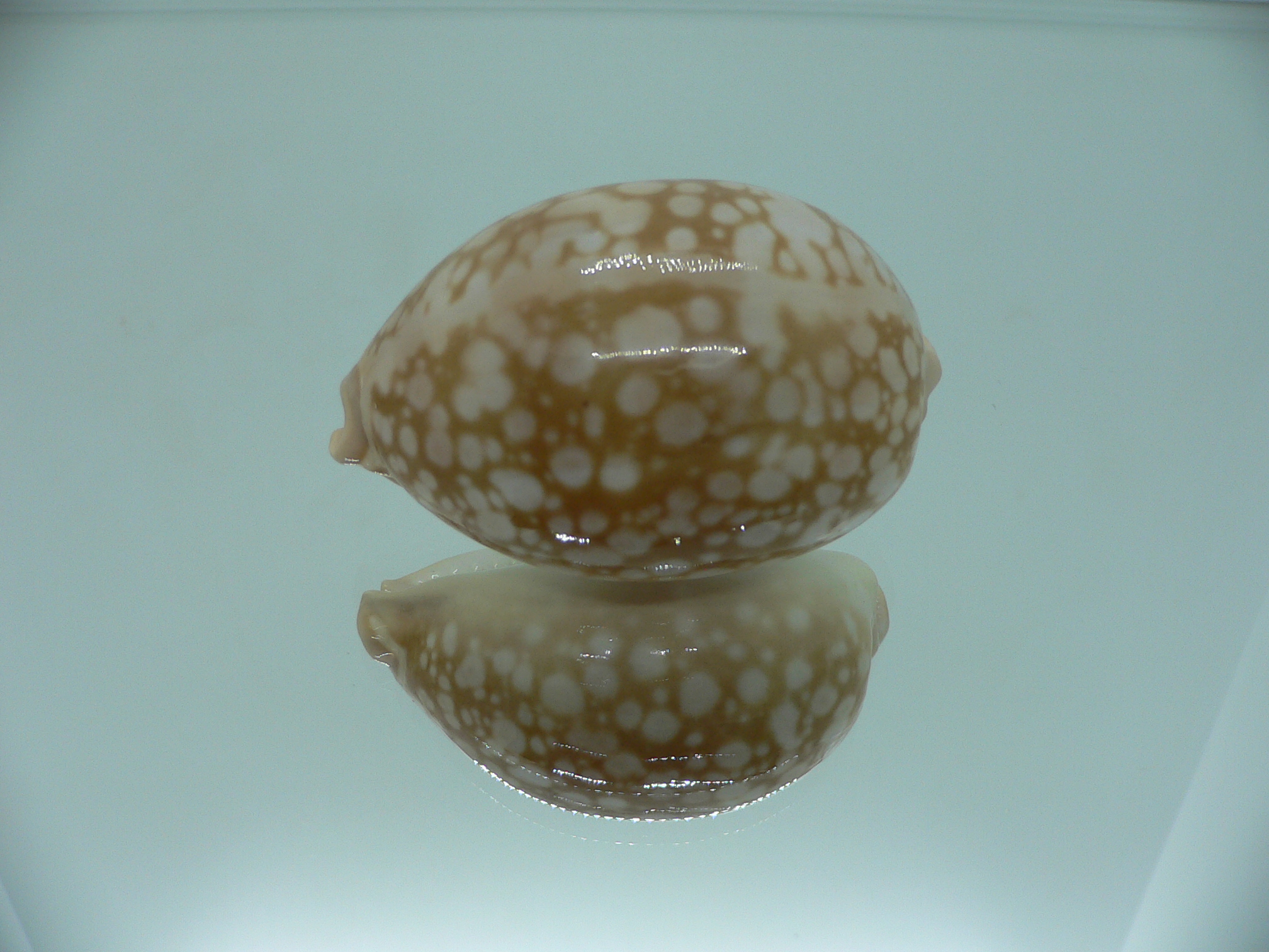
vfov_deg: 40.7
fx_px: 1283
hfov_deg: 52.6
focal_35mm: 35
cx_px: 634
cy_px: 476
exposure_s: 1/60
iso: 80
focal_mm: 4.6
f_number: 2.8
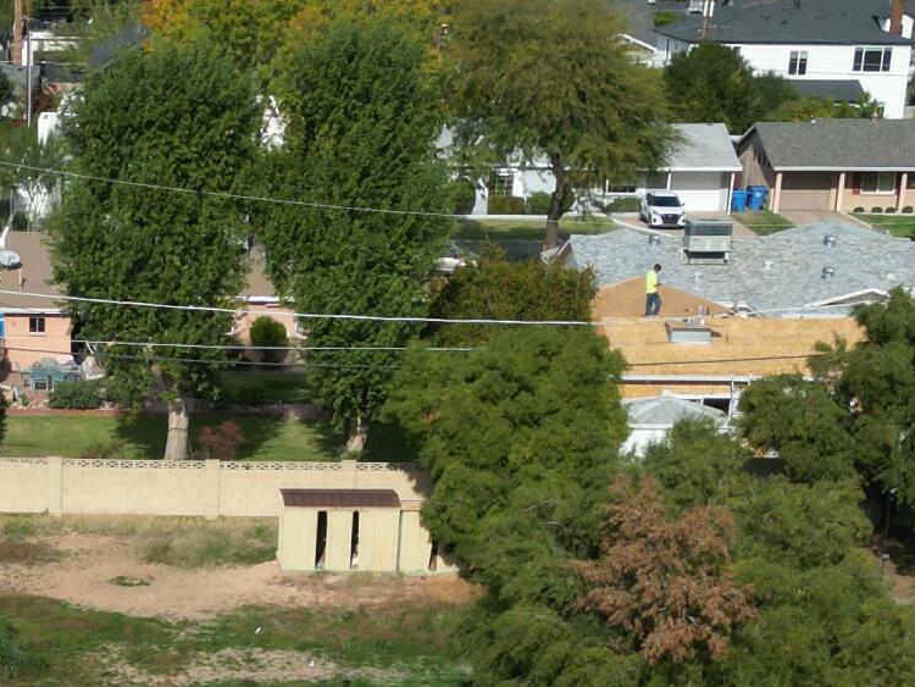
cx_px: 113
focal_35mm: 96
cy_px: 885
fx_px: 2538
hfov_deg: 20.1
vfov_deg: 14.8
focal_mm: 6.72
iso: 130
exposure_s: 1/4000
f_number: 1.7
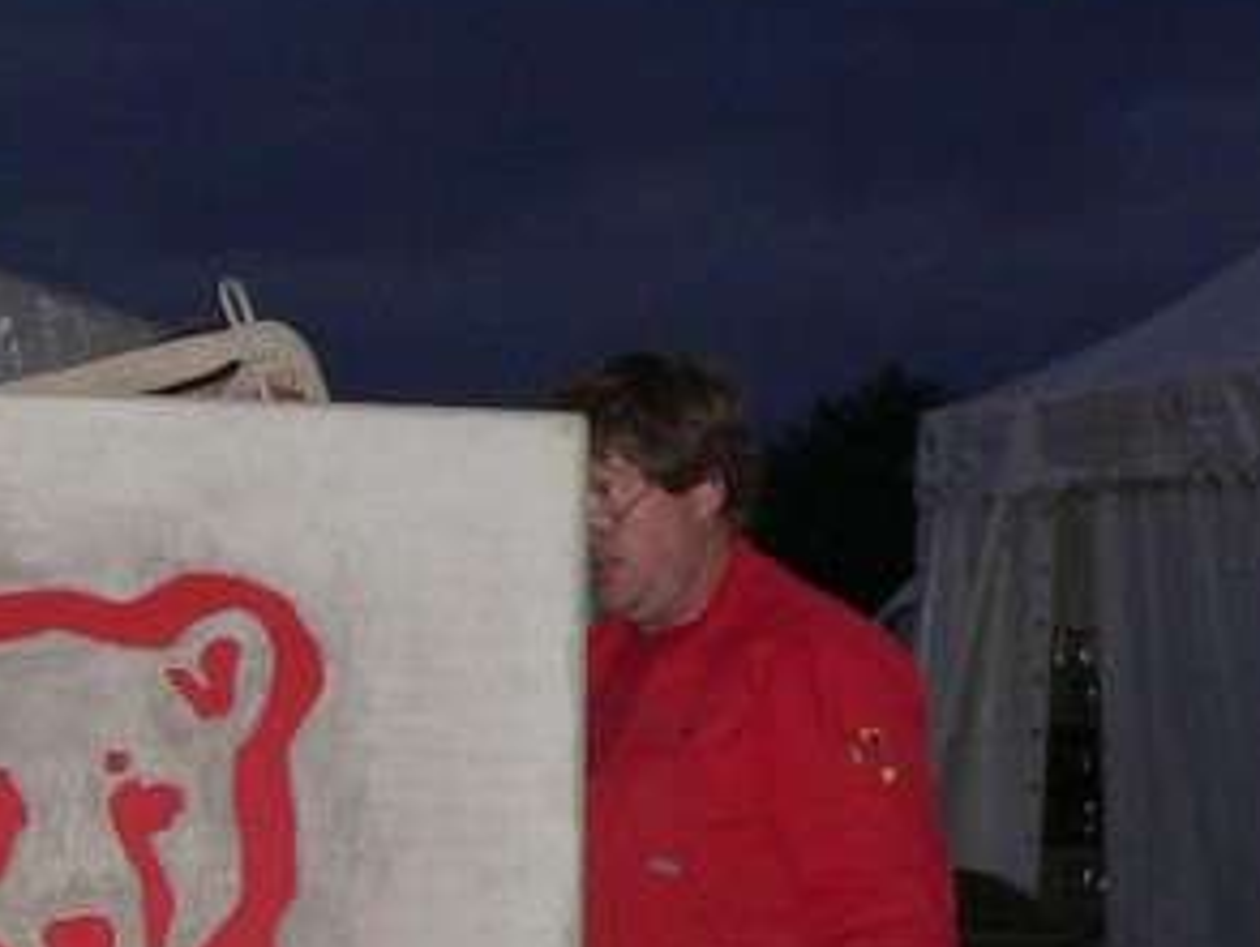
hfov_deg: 12.5
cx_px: -184
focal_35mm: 155
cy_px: 1020
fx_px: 5647
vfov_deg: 9.5
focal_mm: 9.4
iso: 300
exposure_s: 1/60
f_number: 2.8
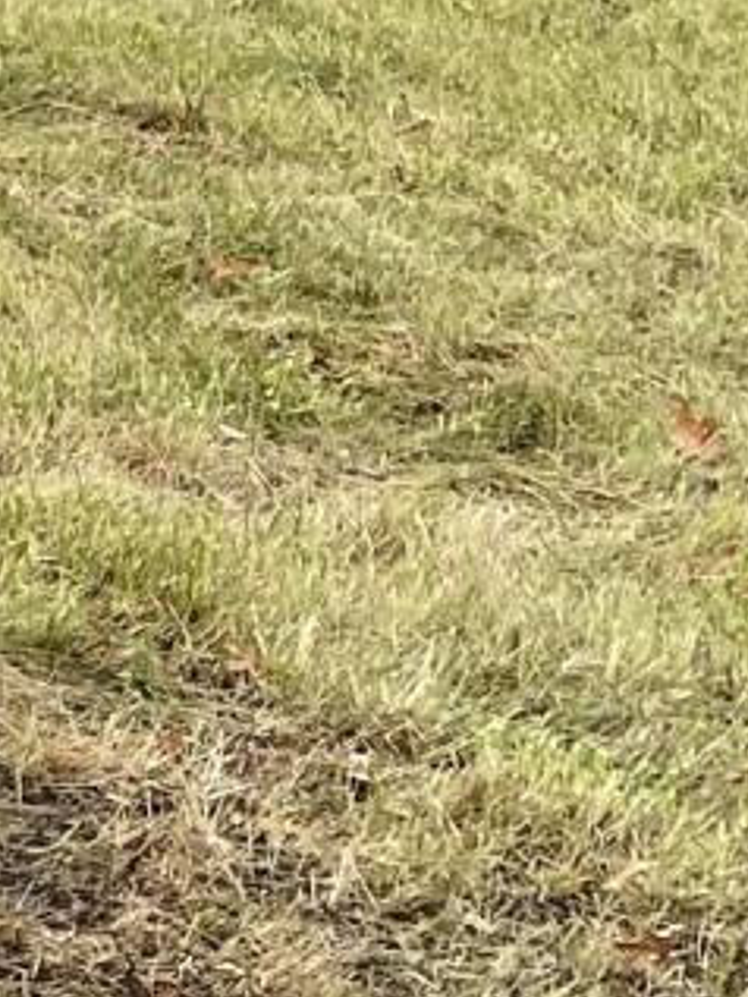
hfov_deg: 8.0
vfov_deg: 11.9
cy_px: -31
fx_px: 4722
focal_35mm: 164
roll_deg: +2.3
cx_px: -1392
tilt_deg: -16.3
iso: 32
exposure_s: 1/764
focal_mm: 4.2
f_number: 1.6
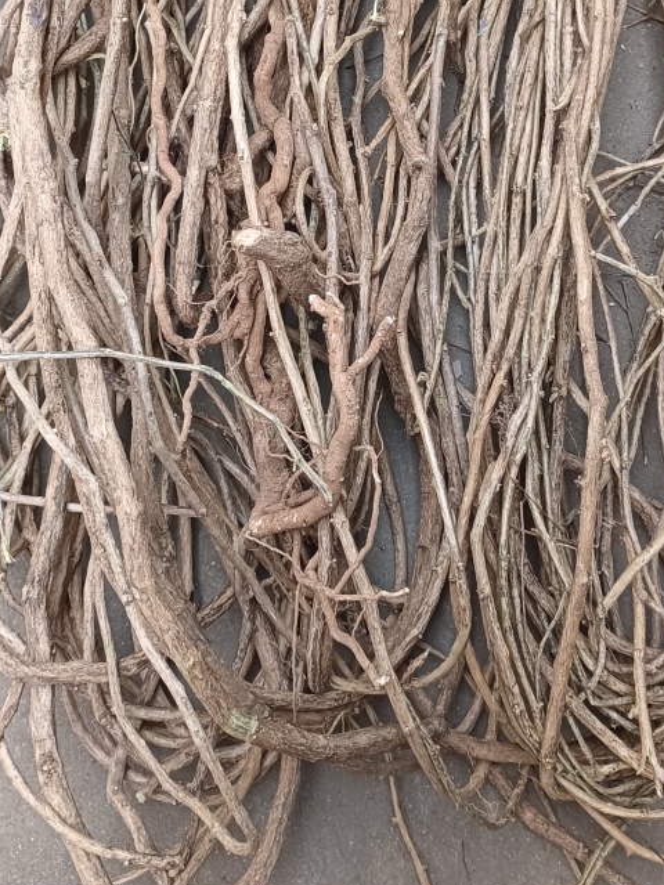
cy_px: 204
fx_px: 1151
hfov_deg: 32.2
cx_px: 365
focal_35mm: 45
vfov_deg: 40.7
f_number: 1.9
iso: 591
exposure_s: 1/50
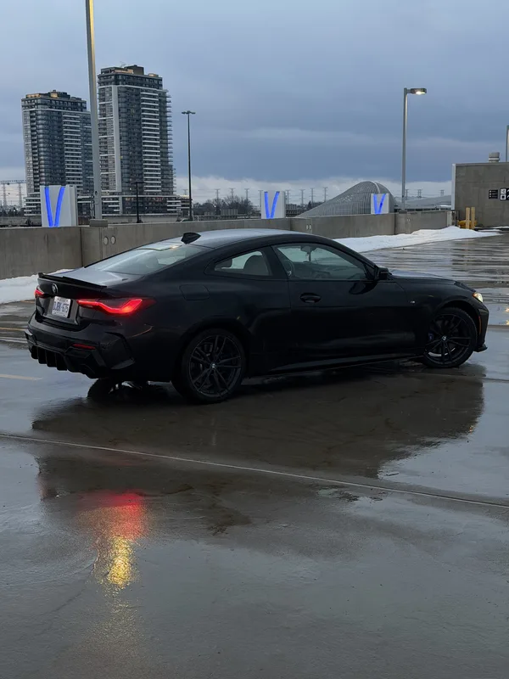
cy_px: 340
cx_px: 254
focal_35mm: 48
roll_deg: +0.3
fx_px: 941
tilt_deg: -8.7
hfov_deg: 30.3
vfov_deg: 39.7
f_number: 1.78
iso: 250
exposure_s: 1/120
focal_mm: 6.76
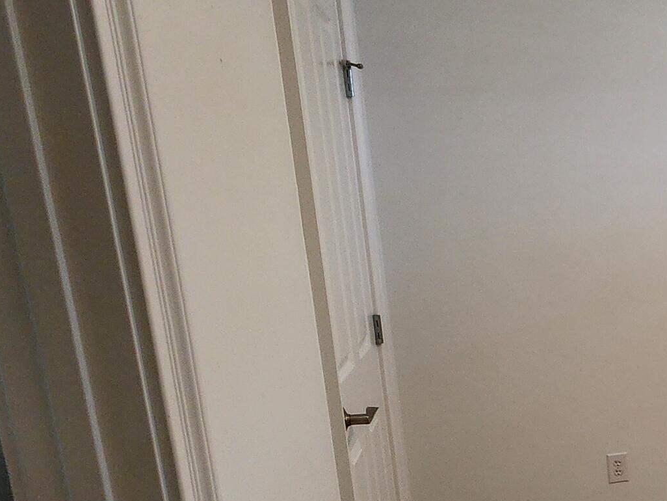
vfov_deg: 36.9
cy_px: 368
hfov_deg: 35.3
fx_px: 732
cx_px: 848
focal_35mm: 38
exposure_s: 1/60
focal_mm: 2.2
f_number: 2.2
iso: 200
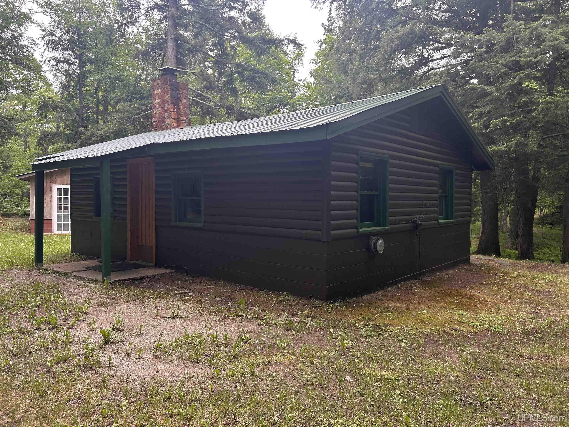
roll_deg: +0.2
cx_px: 284
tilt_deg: -2.2
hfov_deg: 67.3
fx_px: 427
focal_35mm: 26
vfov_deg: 53.1
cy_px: 214
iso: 50
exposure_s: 1/306
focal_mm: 5.7
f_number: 1.5
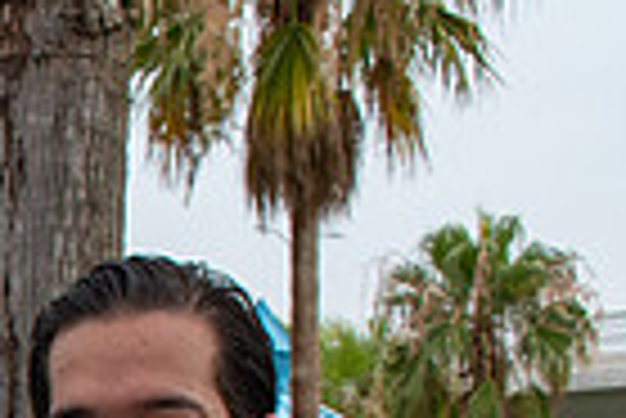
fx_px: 2715
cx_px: -640
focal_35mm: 156
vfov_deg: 8.4
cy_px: 784
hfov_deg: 11.7
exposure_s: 1/250
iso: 220
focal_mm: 25
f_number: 8
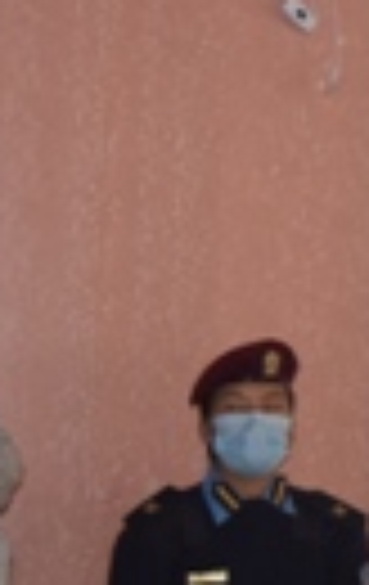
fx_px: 2518
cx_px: 814
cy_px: 430
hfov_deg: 7.9
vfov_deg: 13.2
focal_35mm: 158
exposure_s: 1/60
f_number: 3.8
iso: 1800
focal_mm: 21
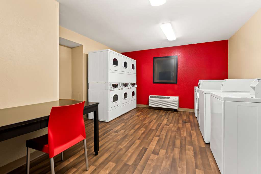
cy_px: 87
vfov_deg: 75.5
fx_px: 112
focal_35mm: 16
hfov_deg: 98.5
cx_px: 130
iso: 320
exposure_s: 1/3
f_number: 8
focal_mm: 15.5
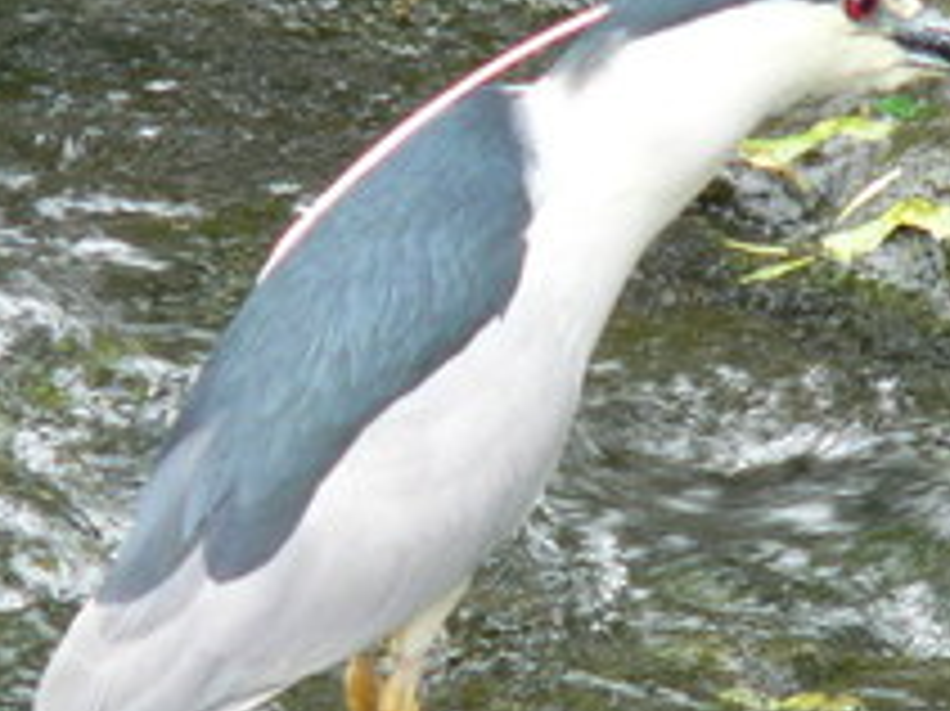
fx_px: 28087
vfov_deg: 1.5
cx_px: 599
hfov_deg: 1.9
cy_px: 475
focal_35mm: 1024
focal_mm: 72
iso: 80
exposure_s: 1/60
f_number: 2.8
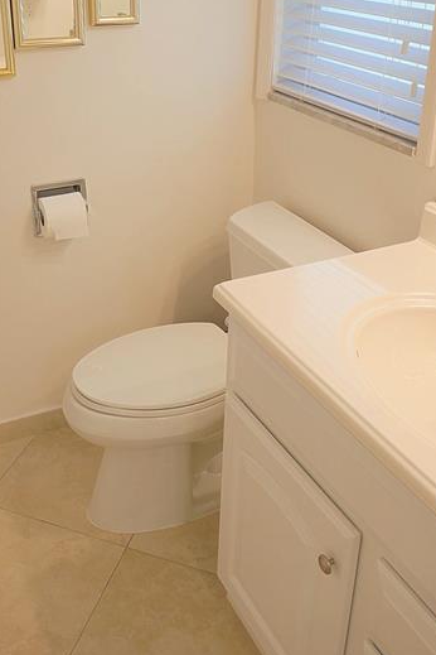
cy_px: 196
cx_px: 193
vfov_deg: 50.5
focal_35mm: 37
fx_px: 672
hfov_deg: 35.9
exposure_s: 1/100
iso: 125
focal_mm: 9.1
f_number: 2.8
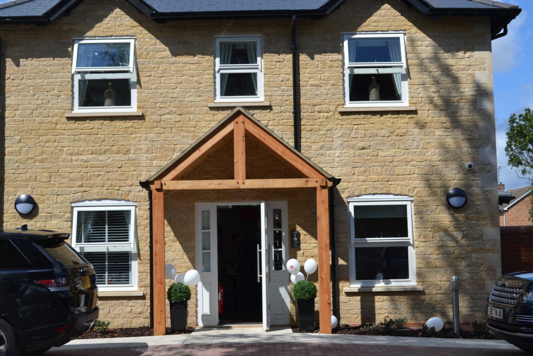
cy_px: 178
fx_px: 755
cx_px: 266
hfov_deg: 38.9
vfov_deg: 26.5
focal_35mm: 51
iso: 100
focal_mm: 34
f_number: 9
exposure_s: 1/320
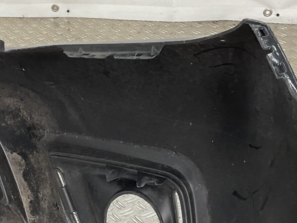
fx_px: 721
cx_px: -16
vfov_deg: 17.1
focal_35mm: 84
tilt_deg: -38.9
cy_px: 234
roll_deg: +6.6
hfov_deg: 22.2
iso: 32
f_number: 1.8
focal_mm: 3
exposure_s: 1/120
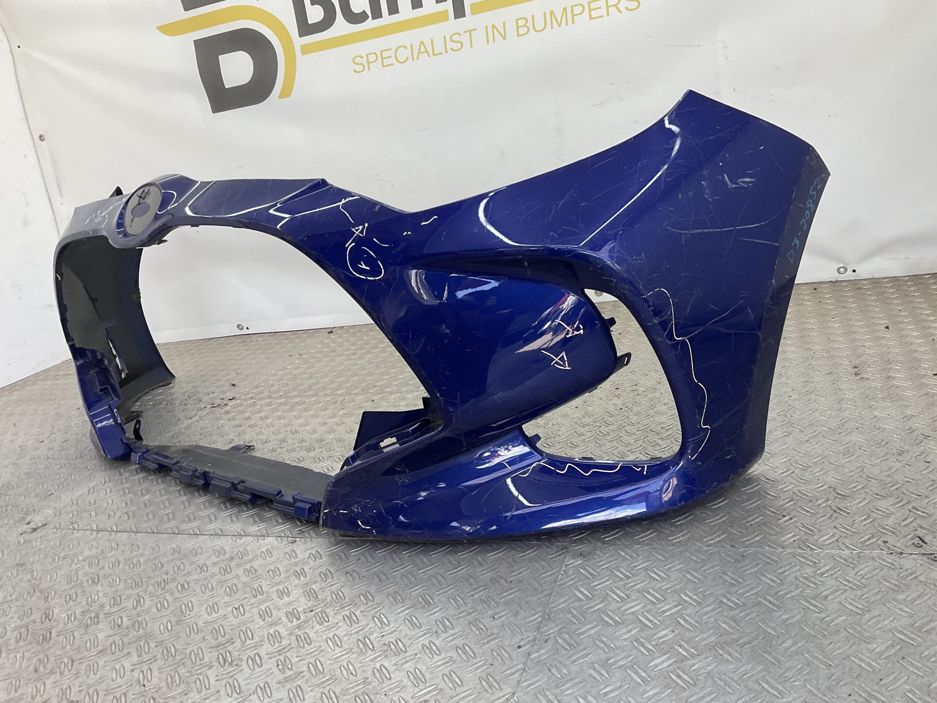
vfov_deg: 48.2
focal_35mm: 29
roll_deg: +12.9
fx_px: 785
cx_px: 468
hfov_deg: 61.7
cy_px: 352
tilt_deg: -16.6
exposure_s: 1/100
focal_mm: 3
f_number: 1.8
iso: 16
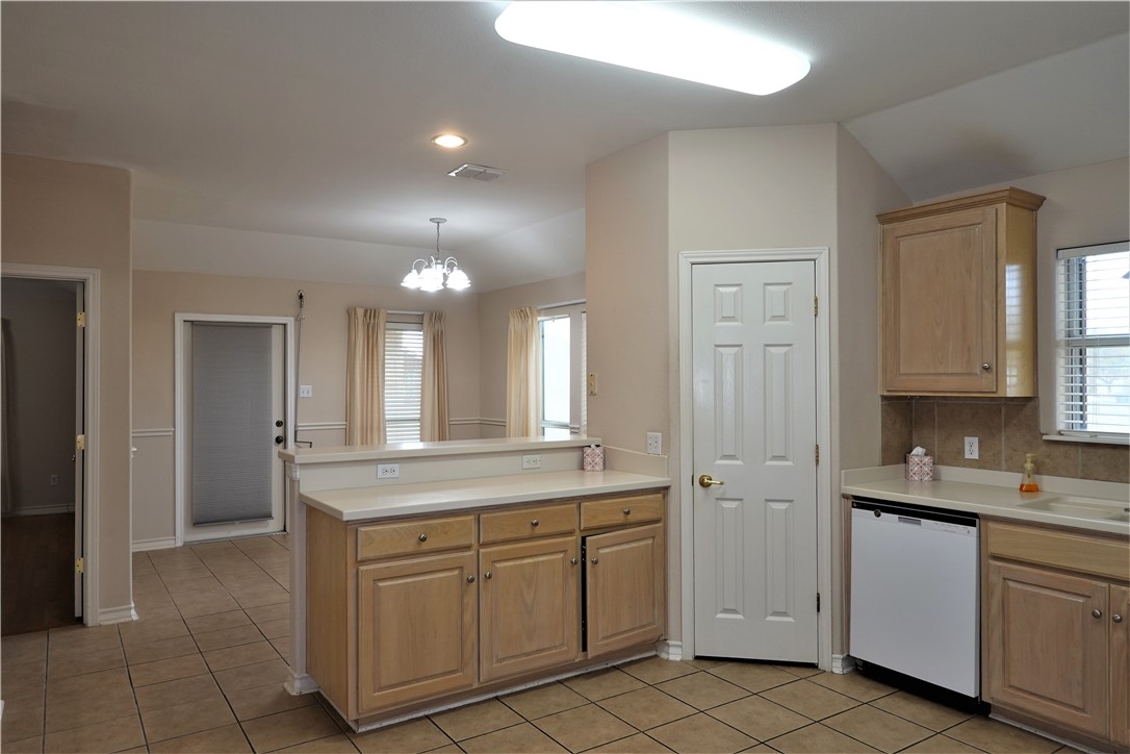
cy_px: 377
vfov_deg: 53.1
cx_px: 565
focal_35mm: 24
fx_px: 753
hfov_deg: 73.7
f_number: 2.8
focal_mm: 9
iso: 100
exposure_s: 1/40
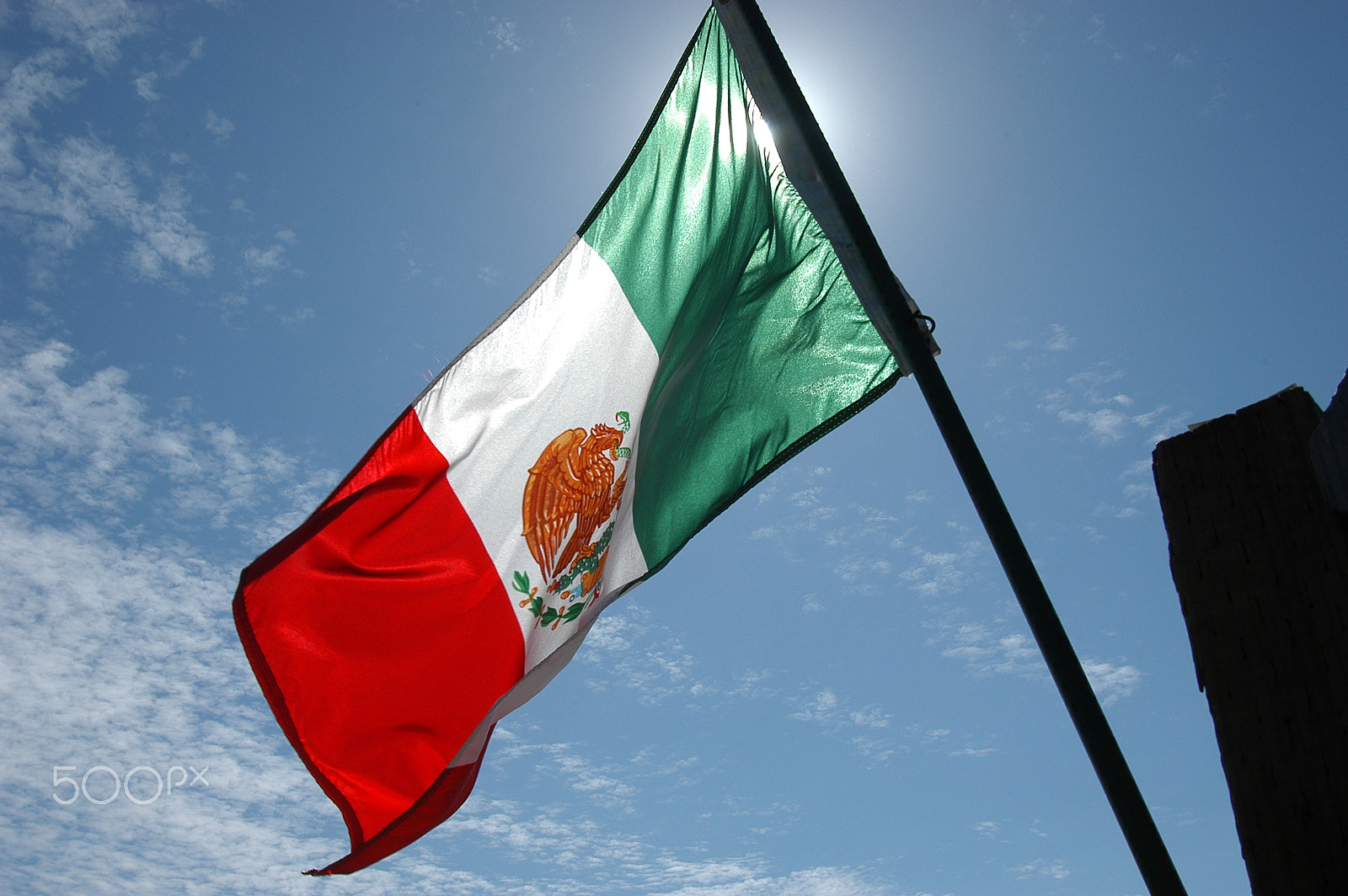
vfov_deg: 36.8
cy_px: 448
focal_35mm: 36
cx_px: 674
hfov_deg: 53.2
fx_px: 1347
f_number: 11
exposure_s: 1/500
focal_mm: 24
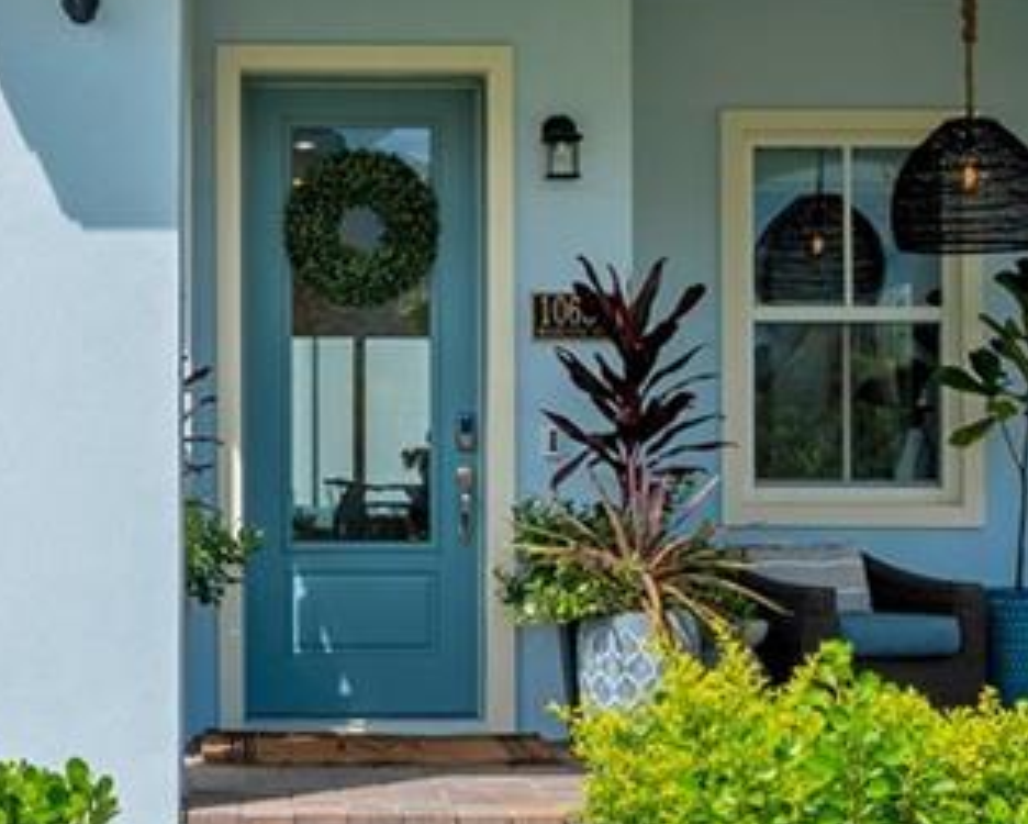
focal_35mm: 77
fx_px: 2344
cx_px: -23
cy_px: 194
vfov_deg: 19.8
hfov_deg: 23.6
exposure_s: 1/200
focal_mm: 16
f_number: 10
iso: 100
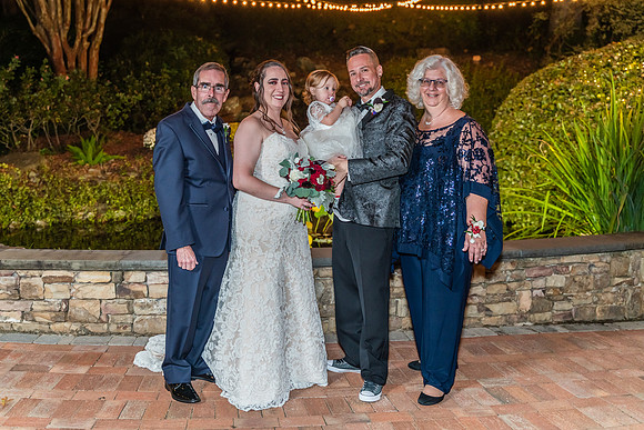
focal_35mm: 41
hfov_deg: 47.7
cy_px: 188
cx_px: 281
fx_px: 726
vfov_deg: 32.9
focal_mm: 36
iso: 1000
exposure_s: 1/60
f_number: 2.8
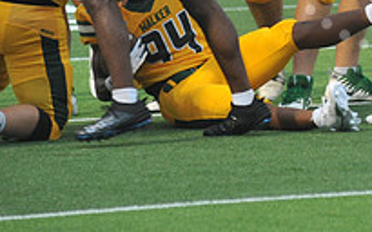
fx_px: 5848
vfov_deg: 2.3
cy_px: -114
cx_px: 426
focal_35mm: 577
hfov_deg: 3.6
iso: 3200
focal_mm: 200
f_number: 5
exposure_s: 1/320
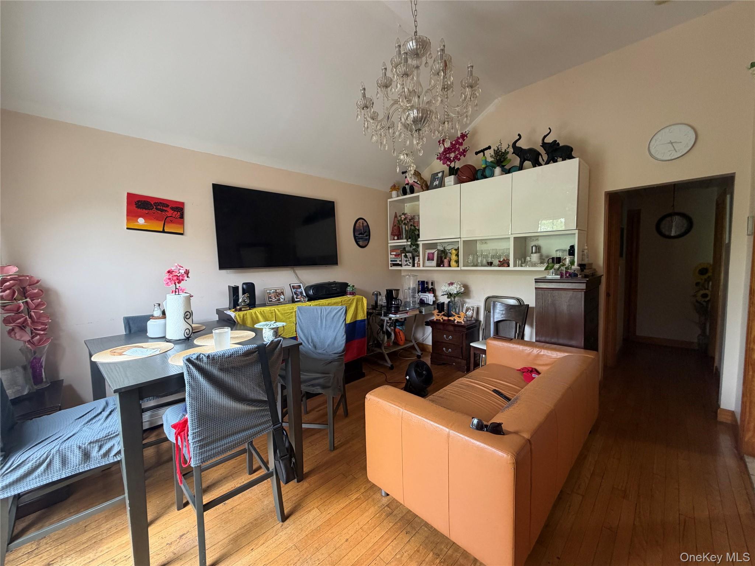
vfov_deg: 85.7
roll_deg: +2.0
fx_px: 305
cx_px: 378
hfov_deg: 102.1
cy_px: 283
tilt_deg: -5.1
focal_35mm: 14
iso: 200
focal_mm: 2.22
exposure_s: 1/60
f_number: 2.2
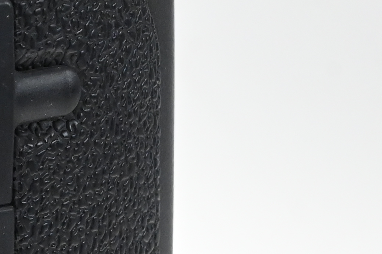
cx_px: -310
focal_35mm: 290
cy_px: 156
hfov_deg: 6.9
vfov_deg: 4.7
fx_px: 3075
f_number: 11
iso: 3200
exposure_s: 1/160
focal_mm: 50
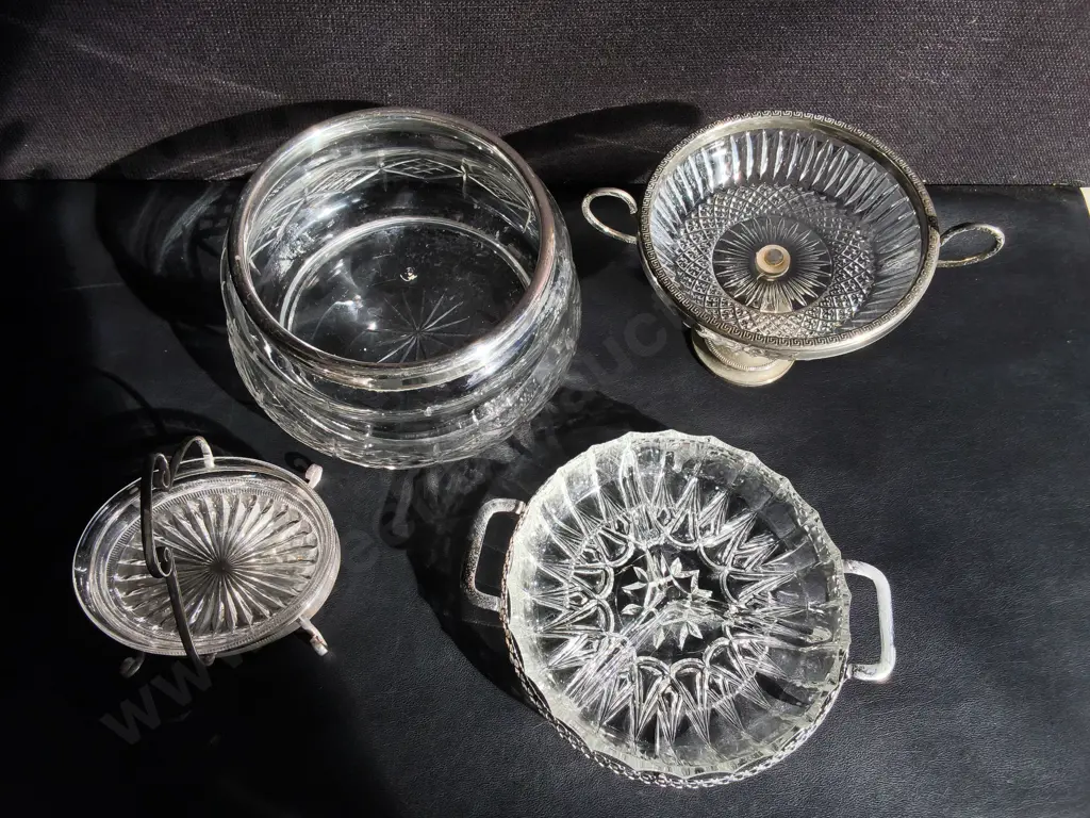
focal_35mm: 27
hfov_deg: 65.3
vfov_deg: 51.4
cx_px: 545
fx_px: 850
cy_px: 409
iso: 32
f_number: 2
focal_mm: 2.87
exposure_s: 1/1230
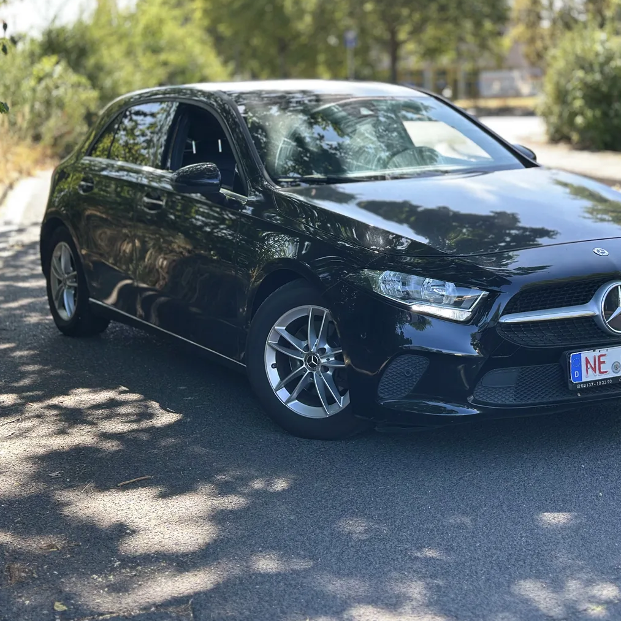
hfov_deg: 25.7
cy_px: 138
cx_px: 365
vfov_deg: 25.3
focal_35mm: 67
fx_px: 1360
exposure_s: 1/380
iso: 80
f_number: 1.78
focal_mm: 6.86
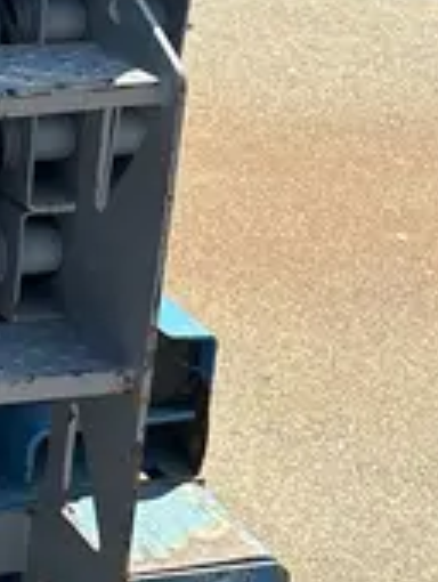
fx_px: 1885
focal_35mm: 112
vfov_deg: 16.3
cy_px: -241
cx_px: -431
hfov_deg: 11.9
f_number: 1.6
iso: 50
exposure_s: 1/1567
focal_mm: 5.96
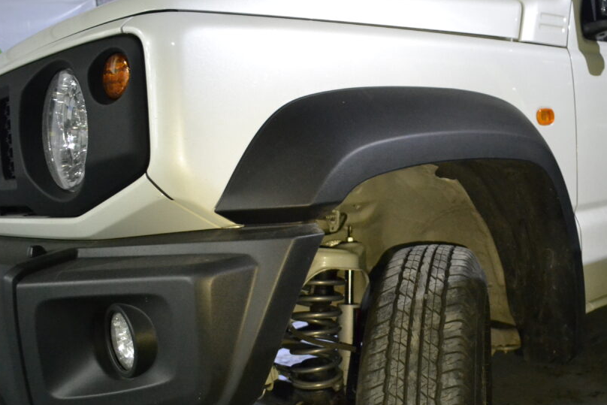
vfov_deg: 35.0
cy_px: 219
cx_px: 374
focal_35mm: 38
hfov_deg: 50.3
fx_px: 641
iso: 3200
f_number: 3.8
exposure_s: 1/20
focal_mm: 20
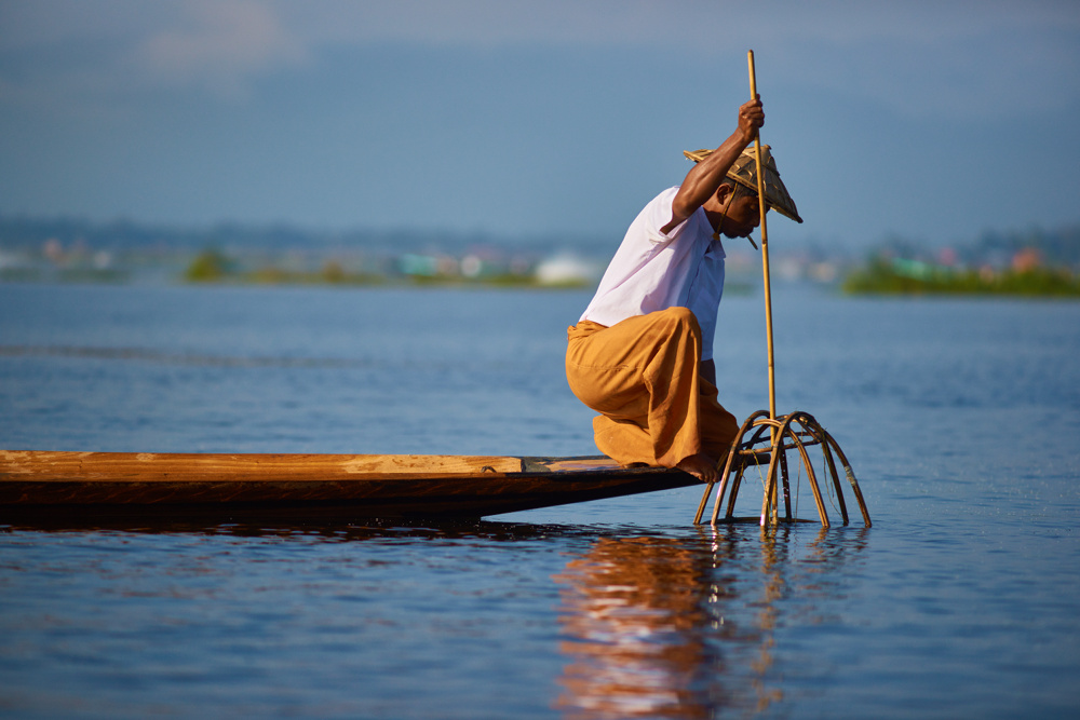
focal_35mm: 200
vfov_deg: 6.9
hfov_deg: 10.3
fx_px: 6000
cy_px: 360
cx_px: 540
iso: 200
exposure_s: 1/6000
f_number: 2.8
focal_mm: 200
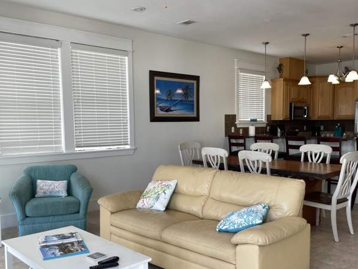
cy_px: 157
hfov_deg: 52.5
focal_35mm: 35
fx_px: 362
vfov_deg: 40.6
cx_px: 196
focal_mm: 4.2
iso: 50
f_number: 1.6
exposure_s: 1/120
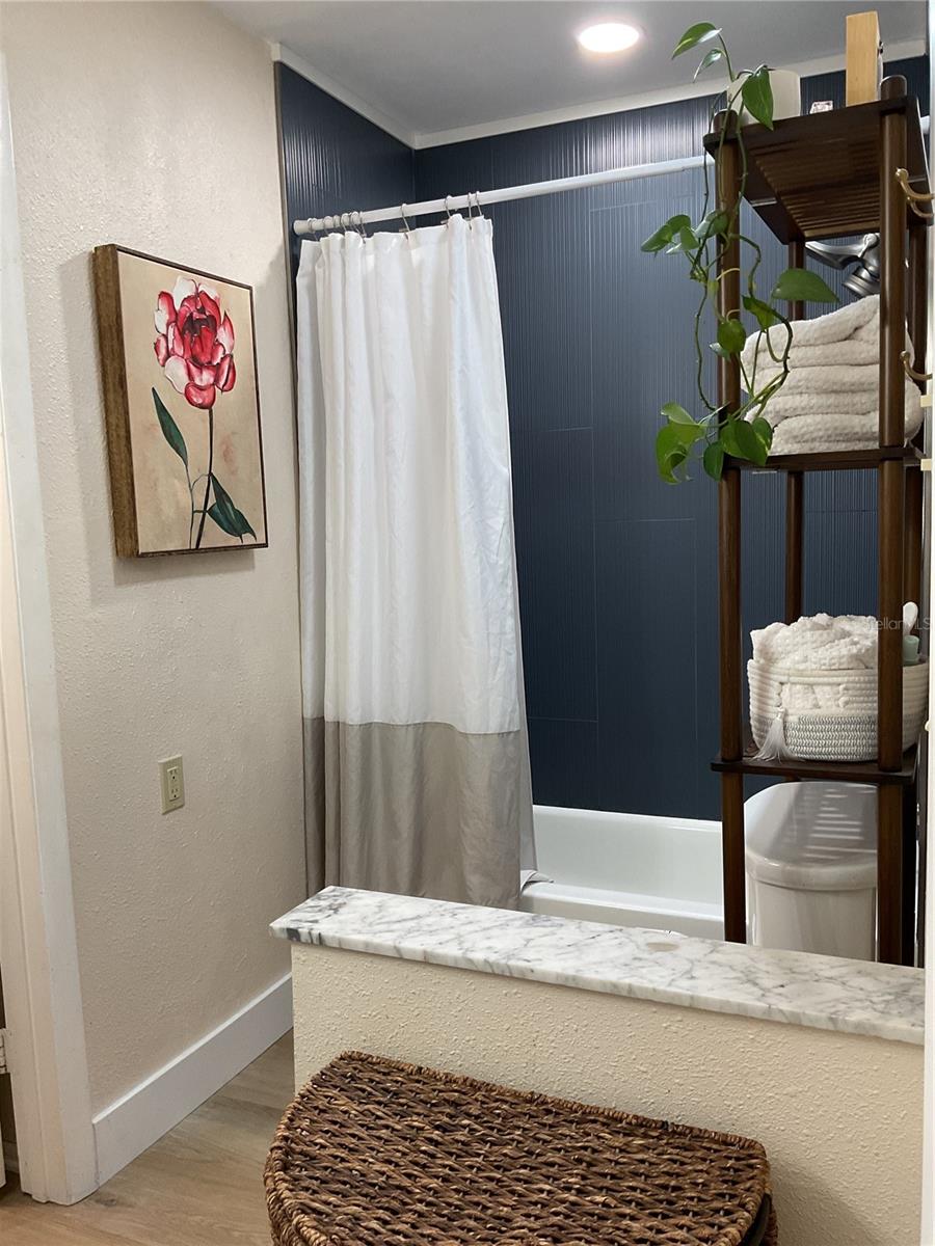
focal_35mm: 29
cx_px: 468
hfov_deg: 48.2
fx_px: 1044
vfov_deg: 61.7
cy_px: 623
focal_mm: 3
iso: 80
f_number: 1.8
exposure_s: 1/60
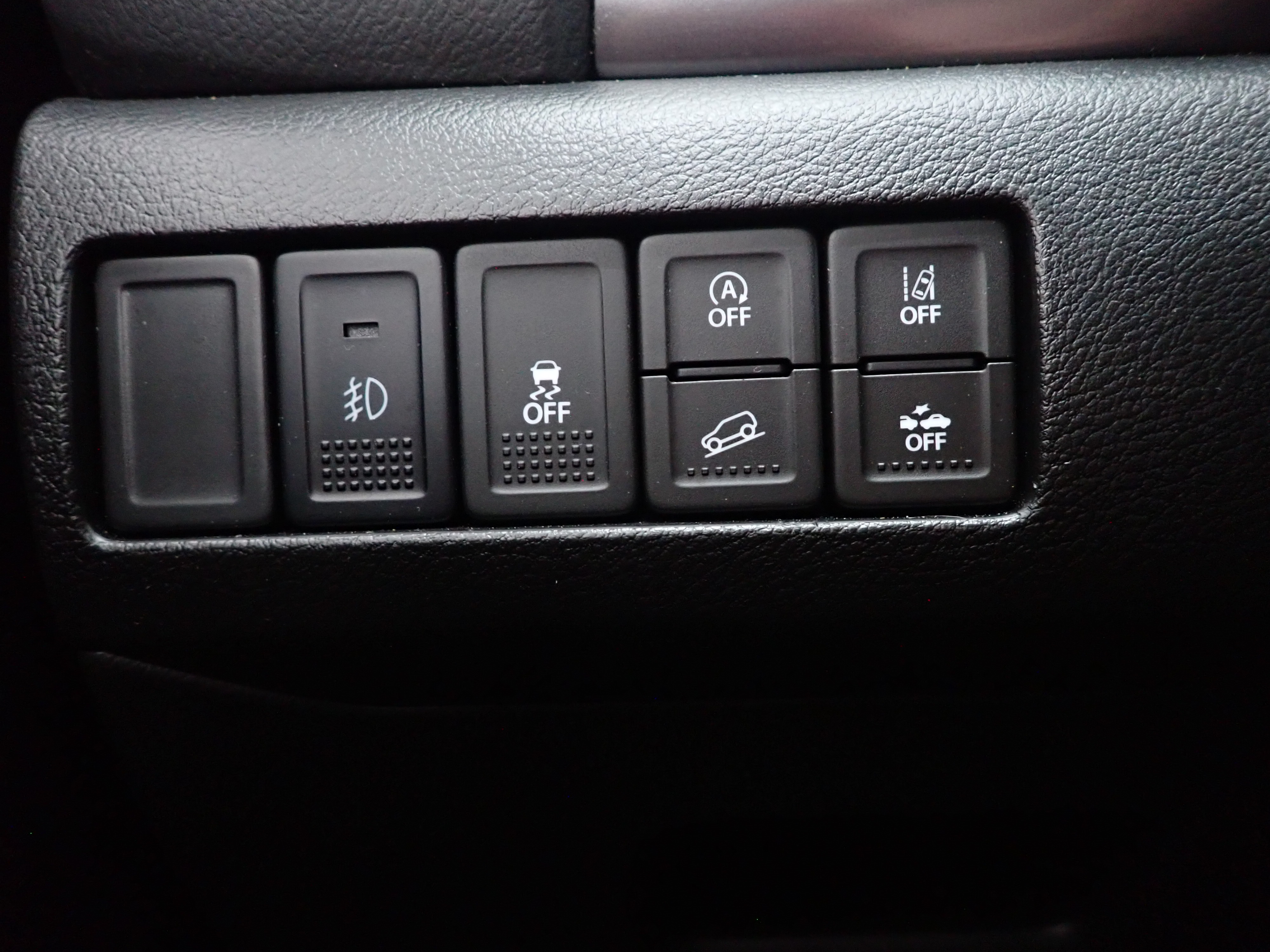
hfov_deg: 69.4
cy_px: 476
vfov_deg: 54.9
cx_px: 635
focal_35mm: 25
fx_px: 917
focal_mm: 4.5
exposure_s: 1/25
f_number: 2
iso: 800
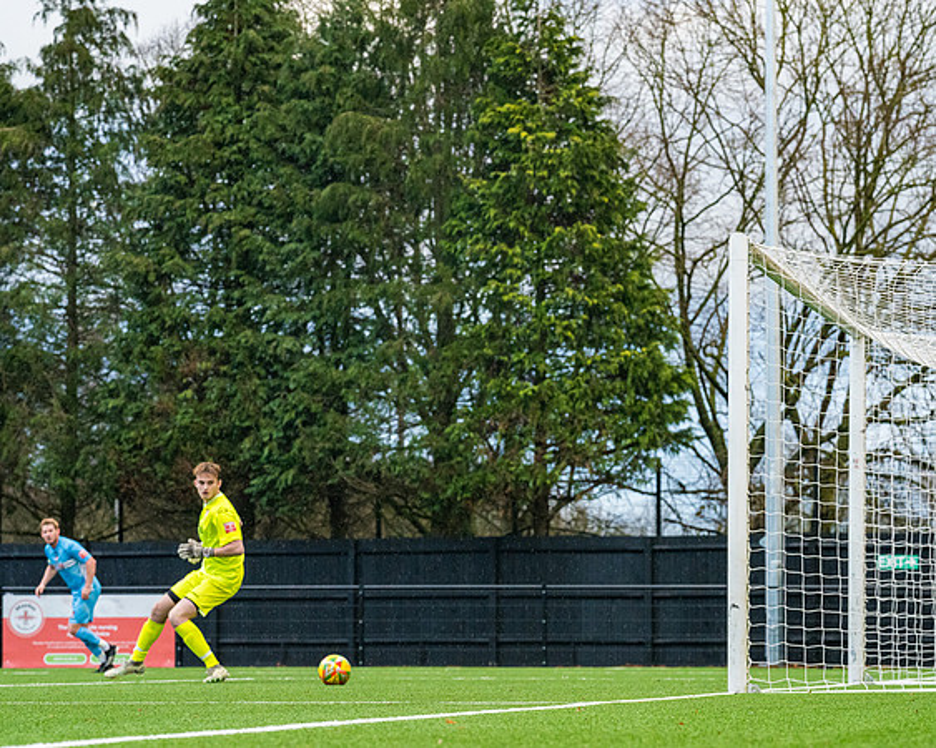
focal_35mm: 175
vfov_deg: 8.8
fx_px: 4854
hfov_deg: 11.0
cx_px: 551
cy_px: 424
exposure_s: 1/640
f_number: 6.3
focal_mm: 135
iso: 4000
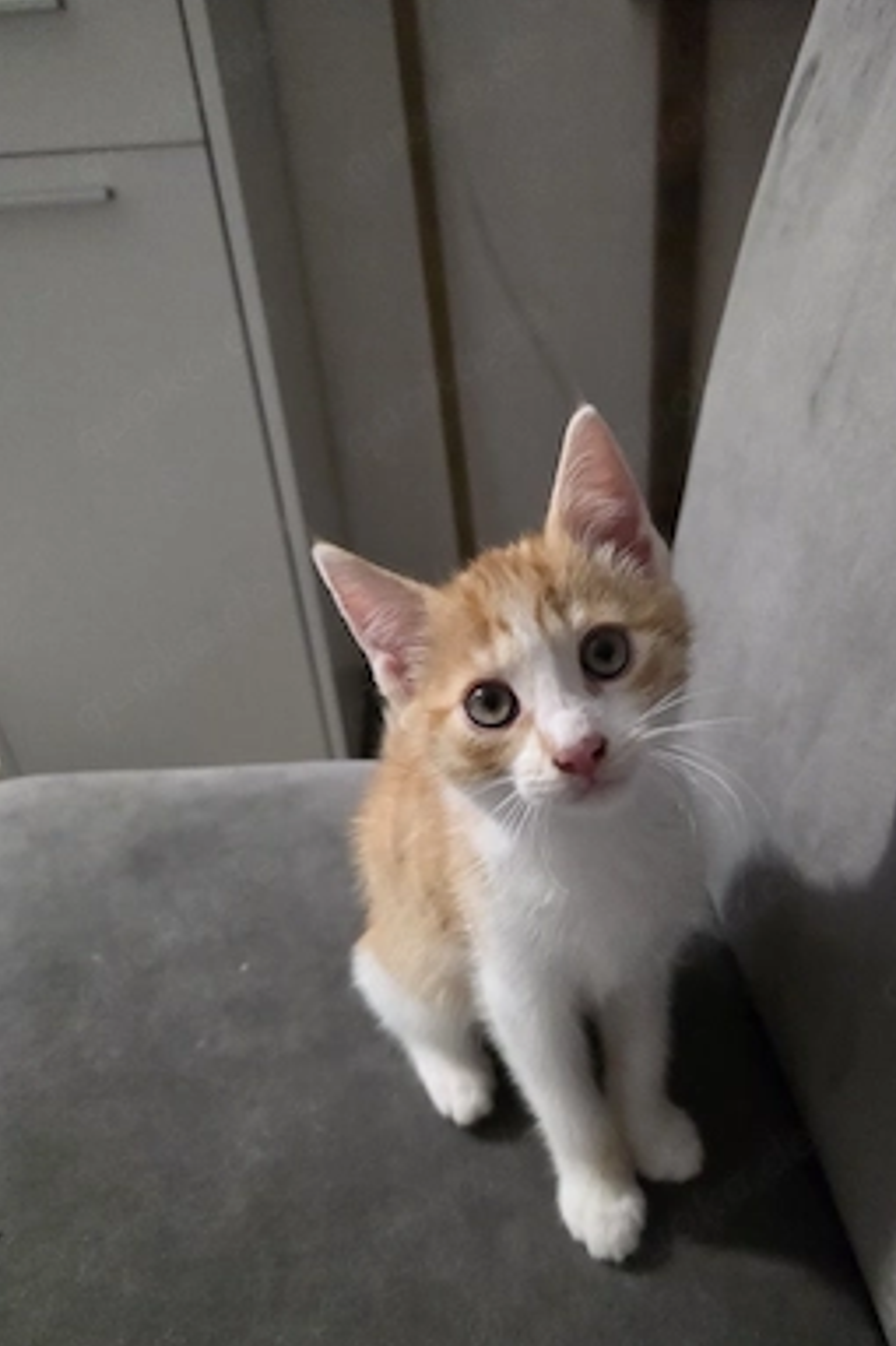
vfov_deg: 71.5
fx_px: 934
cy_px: 692
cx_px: 520
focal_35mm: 25
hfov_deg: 51.0
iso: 1600
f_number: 1.7
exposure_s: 1/101
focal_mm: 6.3
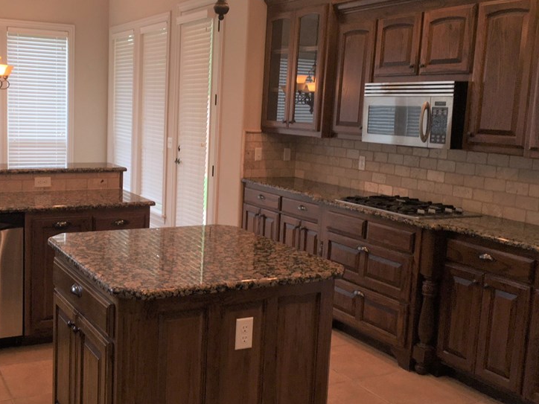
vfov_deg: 35.1
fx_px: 638
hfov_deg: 45.0
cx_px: 171
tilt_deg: -7.7
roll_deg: -1.9
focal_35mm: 41
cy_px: 196
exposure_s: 1/37
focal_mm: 4.15
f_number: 2.2
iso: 25
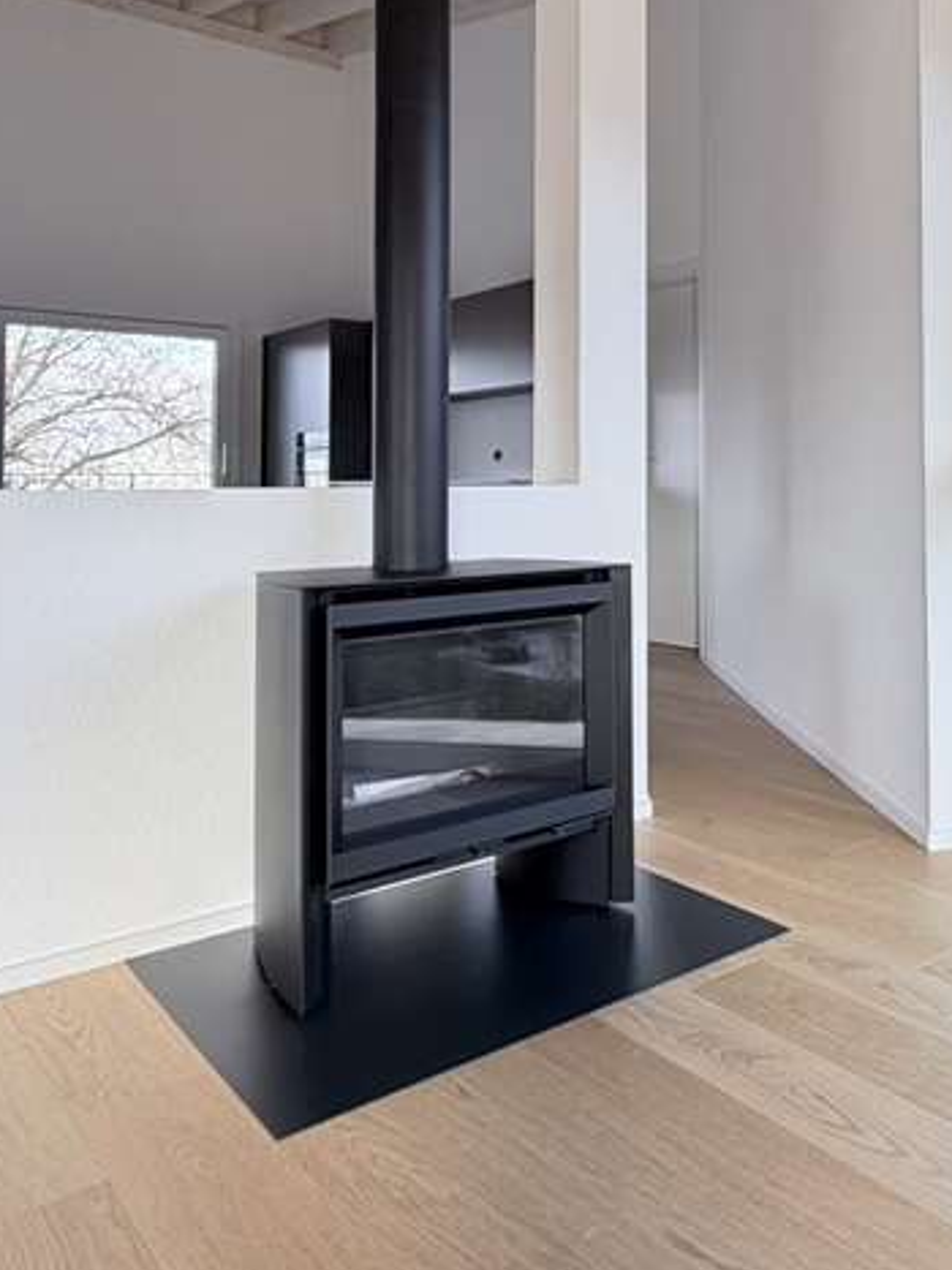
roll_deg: +0.8
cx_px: 775
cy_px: 441
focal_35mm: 30
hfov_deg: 44.3
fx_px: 1101
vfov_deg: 58.8
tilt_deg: +2.5
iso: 100
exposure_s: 1/121
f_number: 2.2
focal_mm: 2.22
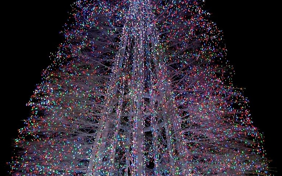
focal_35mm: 54
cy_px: 66
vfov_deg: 23.9
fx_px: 415
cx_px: 141
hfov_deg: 37.5
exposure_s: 1/6
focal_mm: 7.9
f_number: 2.8
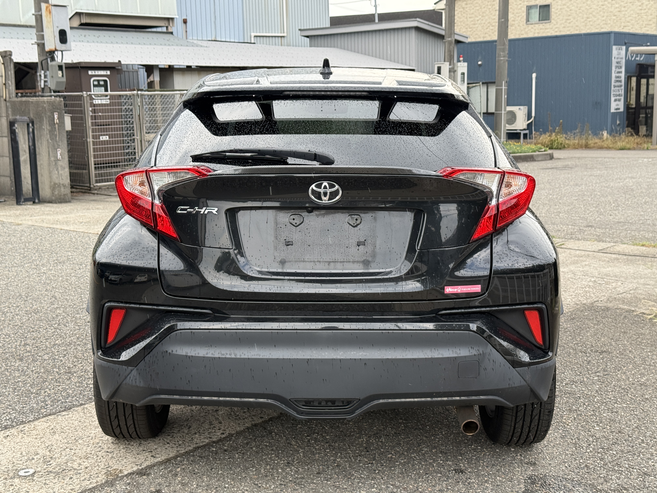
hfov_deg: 39.7
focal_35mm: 48
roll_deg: +1.4
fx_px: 911
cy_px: 246
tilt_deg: -9.0
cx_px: 328
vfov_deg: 30.3
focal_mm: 6.76
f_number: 1.78
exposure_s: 1/402
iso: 64
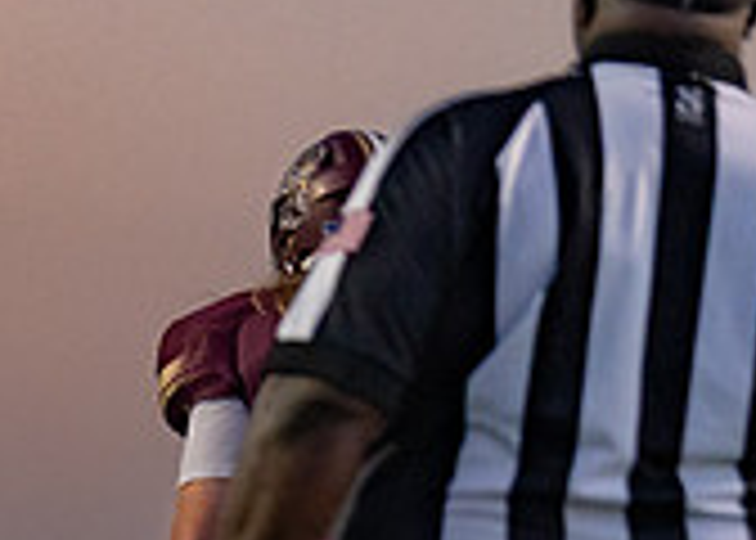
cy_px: 1157
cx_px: -455
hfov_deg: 5.0
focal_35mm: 399
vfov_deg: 3.6
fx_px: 8567
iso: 1250
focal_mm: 79
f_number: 2.8
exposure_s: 1/1000
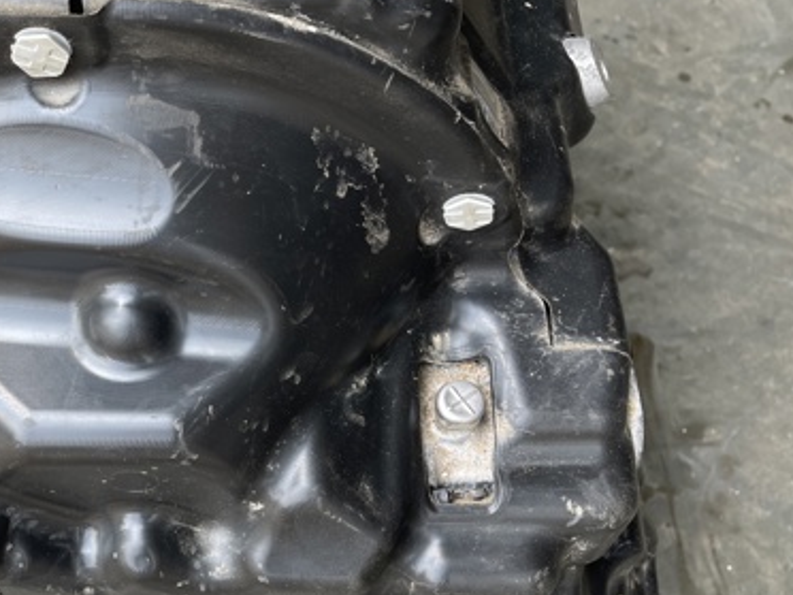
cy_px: 352
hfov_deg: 41.9
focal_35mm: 43
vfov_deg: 33.5
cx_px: 160
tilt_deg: -56.8
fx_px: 985
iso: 32
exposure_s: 1/237
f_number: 1.6
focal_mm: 5.1
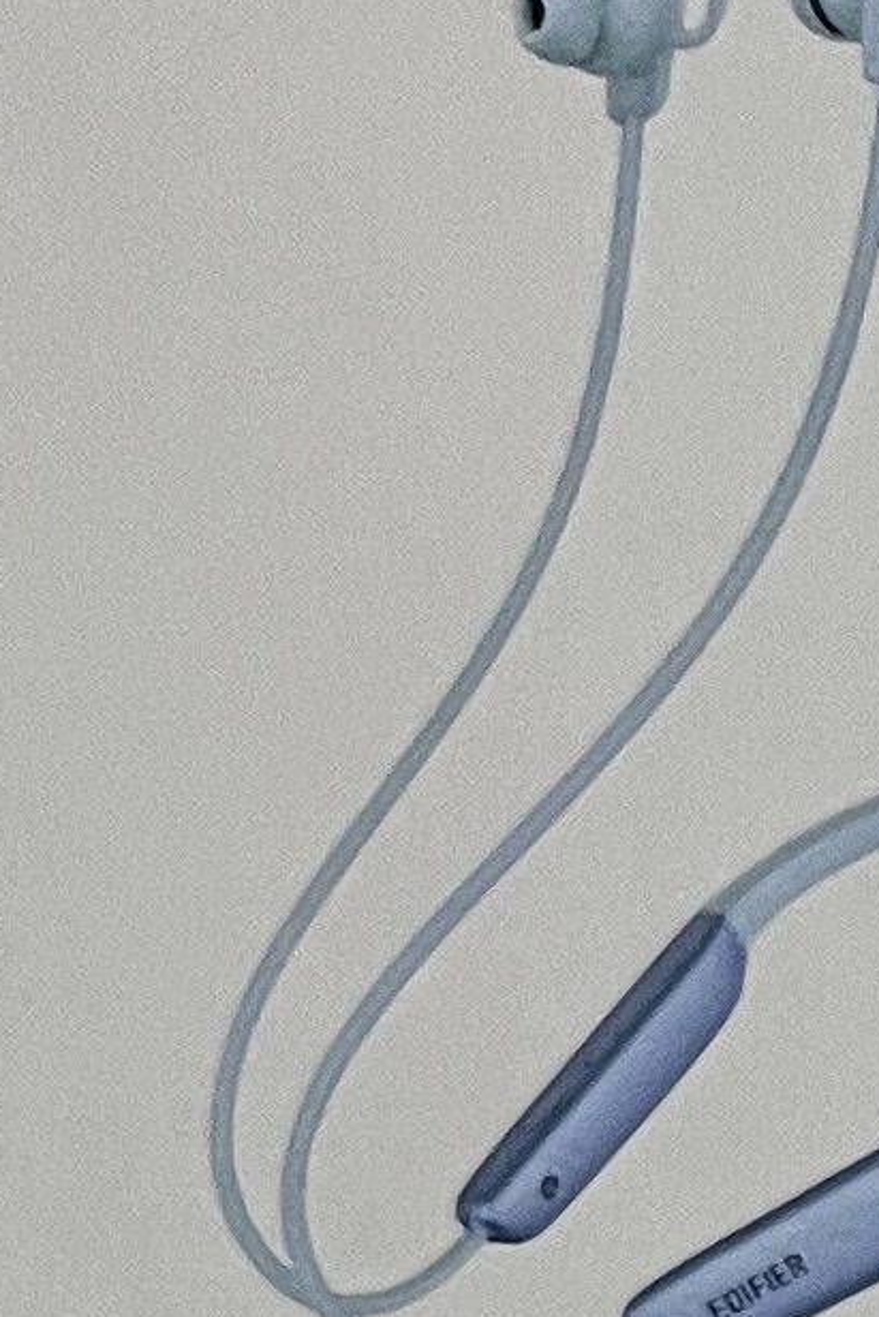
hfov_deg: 7.0
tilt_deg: -88.5
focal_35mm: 177
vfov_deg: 11.2
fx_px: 6478
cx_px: 2637
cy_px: 1941
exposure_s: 1/50
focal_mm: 5.1
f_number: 1.6
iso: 125
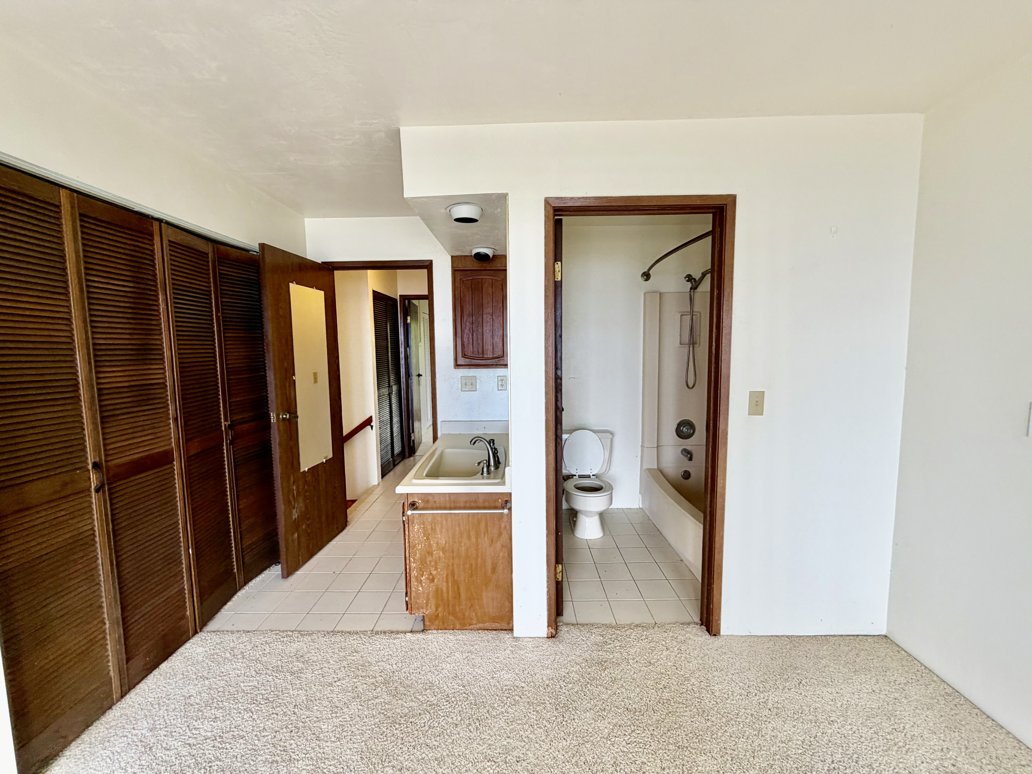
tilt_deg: -6.0
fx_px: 417
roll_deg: +1.8
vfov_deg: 85.7
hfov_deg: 102.1
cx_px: 516
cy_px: 387
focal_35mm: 14
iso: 125
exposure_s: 1/121
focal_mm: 2.22
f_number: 2.2
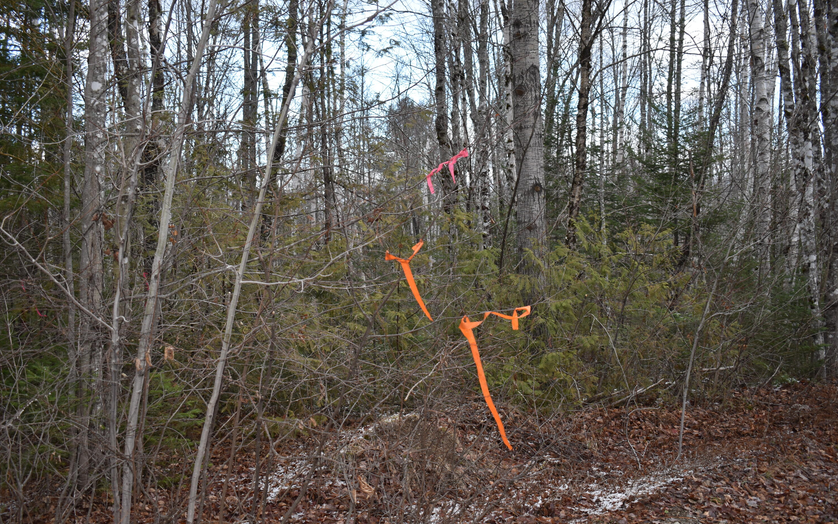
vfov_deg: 33.2
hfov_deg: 50.9
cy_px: 257
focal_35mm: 39
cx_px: 420
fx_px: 880
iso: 160
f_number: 5
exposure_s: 1/200
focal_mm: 25
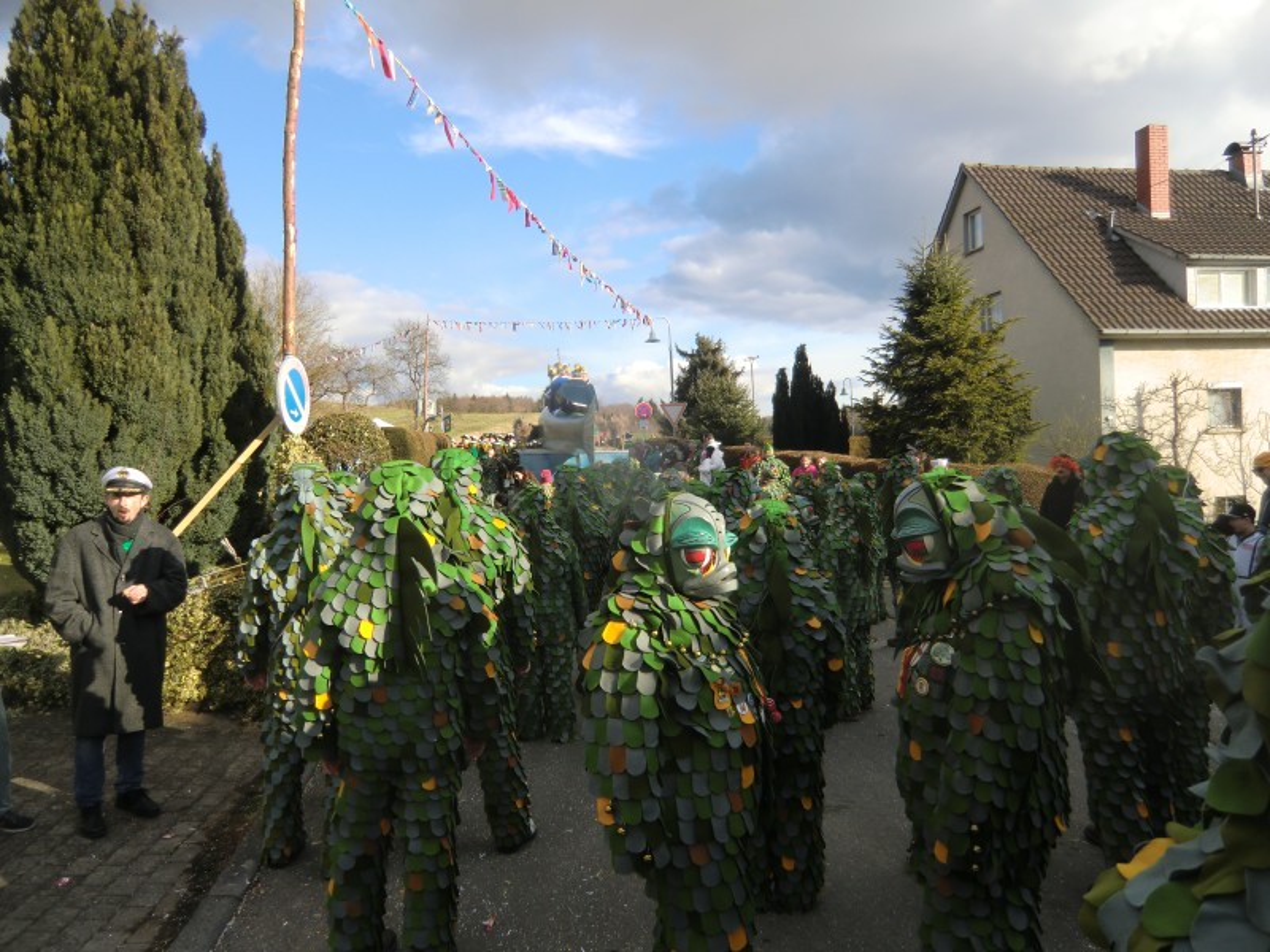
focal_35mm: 24
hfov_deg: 71.6
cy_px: 476
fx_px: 881
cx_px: 635
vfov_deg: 56.8
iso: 64
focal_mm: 4.3
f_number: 3.2
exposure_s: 1/400
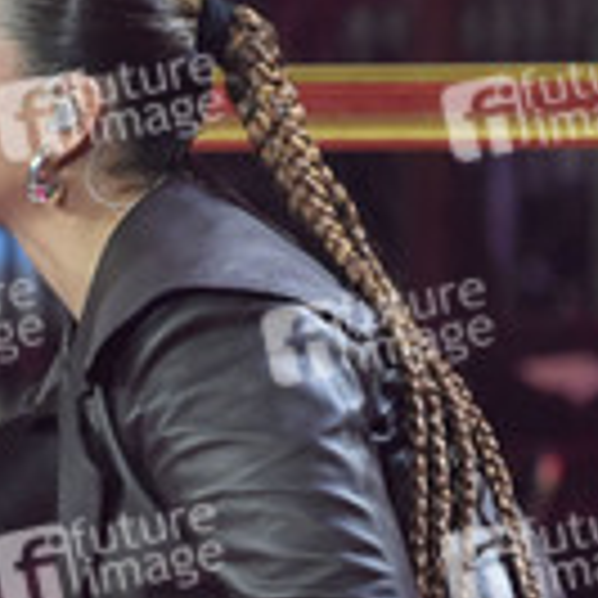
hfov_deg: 1.7
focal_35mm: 1033
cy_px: 445
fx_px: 20190
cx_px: -11
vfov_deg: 1.7
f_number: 5.6
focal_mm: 360
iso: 12800
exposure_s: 1/400
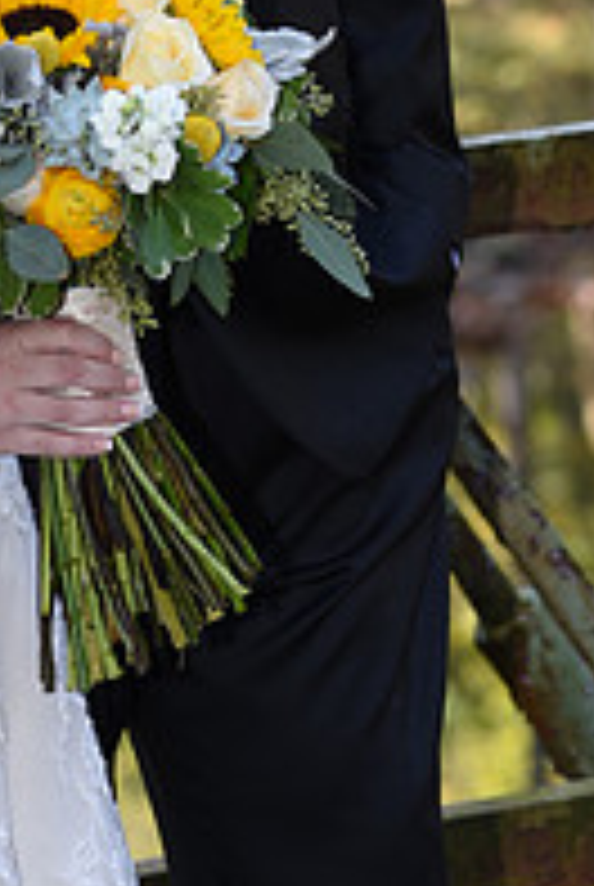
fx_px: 6165
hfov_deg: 5.5
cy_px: -342
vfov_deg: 8.1
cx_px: -106
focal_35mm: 250
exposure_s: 1/200
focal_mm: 85
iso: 200
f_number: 4
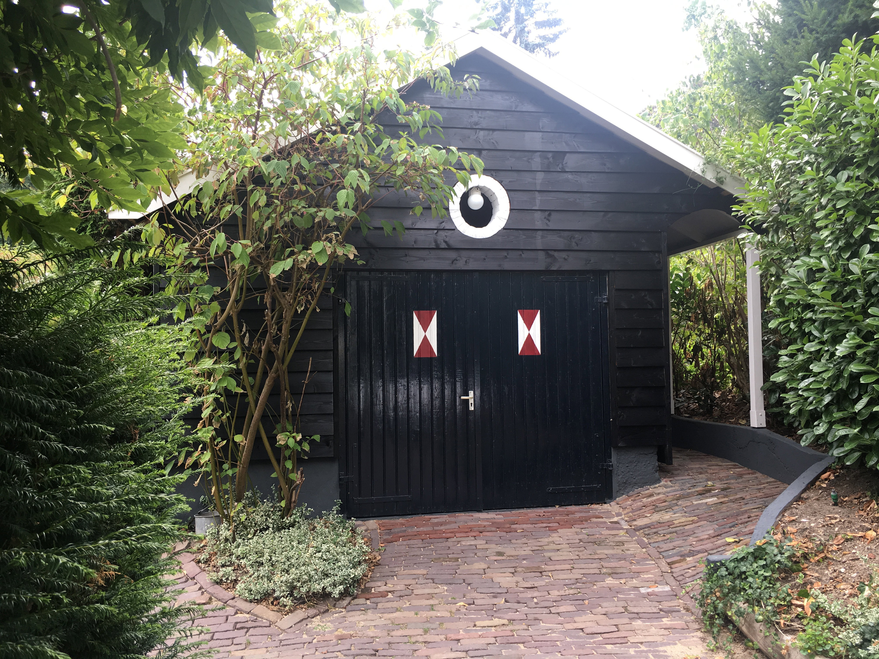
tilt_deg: +2.7
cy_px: 330
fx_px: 736
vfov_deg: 48.2
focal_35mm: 29
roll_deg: +0.4
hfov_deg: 61.7
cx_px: 440
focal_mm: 4.15
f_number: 2.2
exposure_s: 1/128
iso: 25
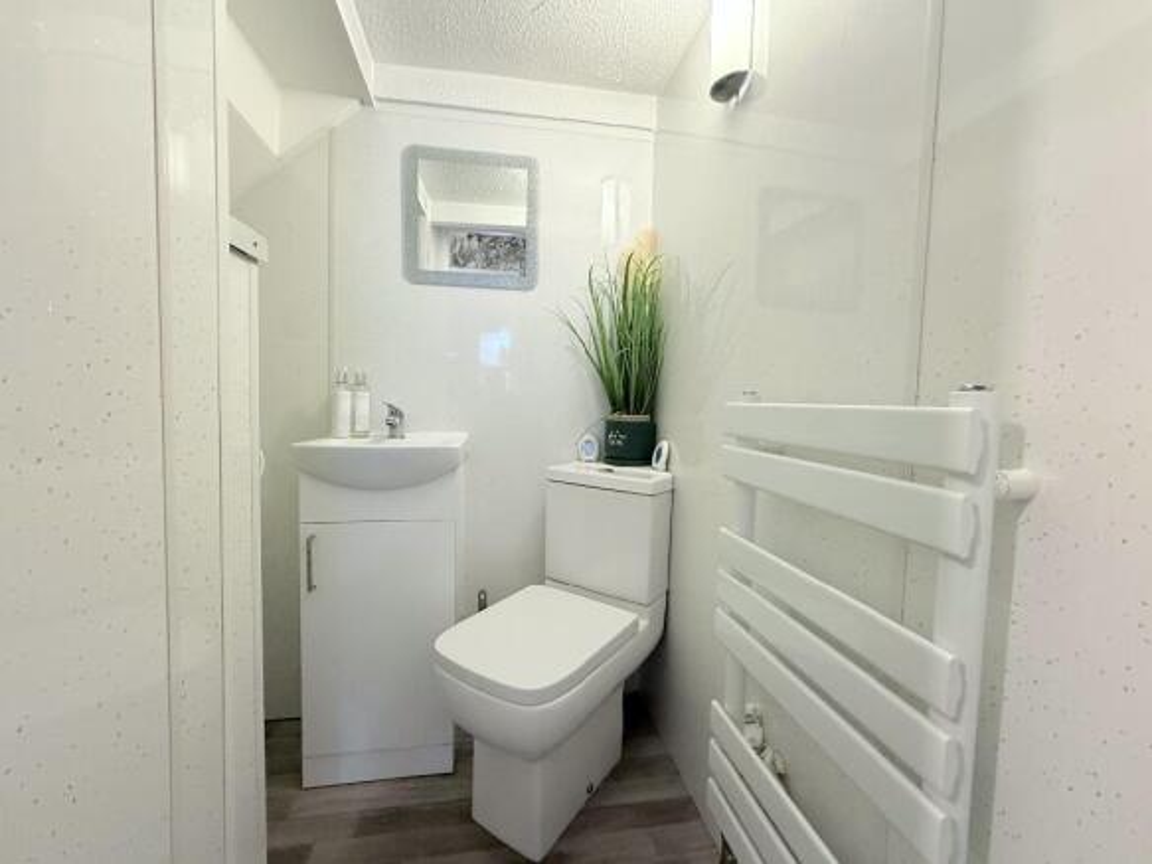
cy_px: 432
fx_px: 466
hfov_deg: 102.1
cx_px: 576
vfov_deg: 85.7
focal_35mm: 14
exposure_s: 1/50
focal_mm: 2.22
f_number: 2.2
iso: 400
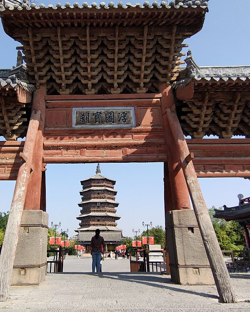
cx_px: 97
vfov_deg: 77.6
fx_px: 194
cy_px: 149
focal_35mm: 21
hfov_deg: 64.7
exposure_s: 1/722
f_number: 2.2
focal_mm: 2.13
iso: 100
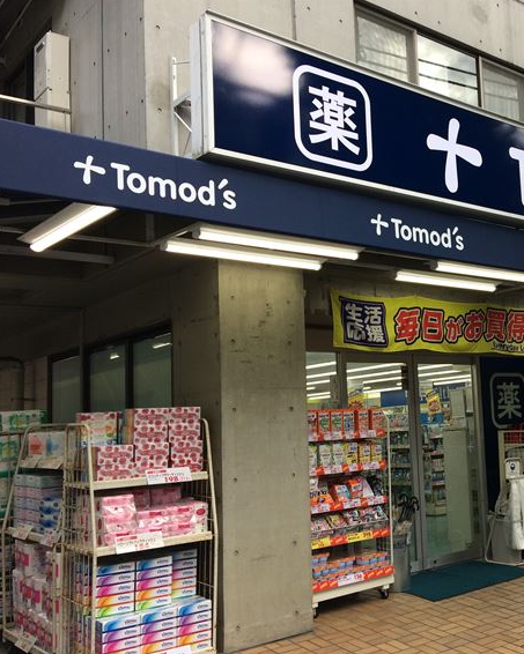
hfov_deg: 35.9
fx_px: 775
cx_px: 431
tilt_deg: +6.1
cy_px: 340
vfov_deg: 45.8
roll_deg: +2.8
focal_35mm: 40
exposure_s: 1/201
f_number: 2.2
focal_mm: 4.15
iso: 32
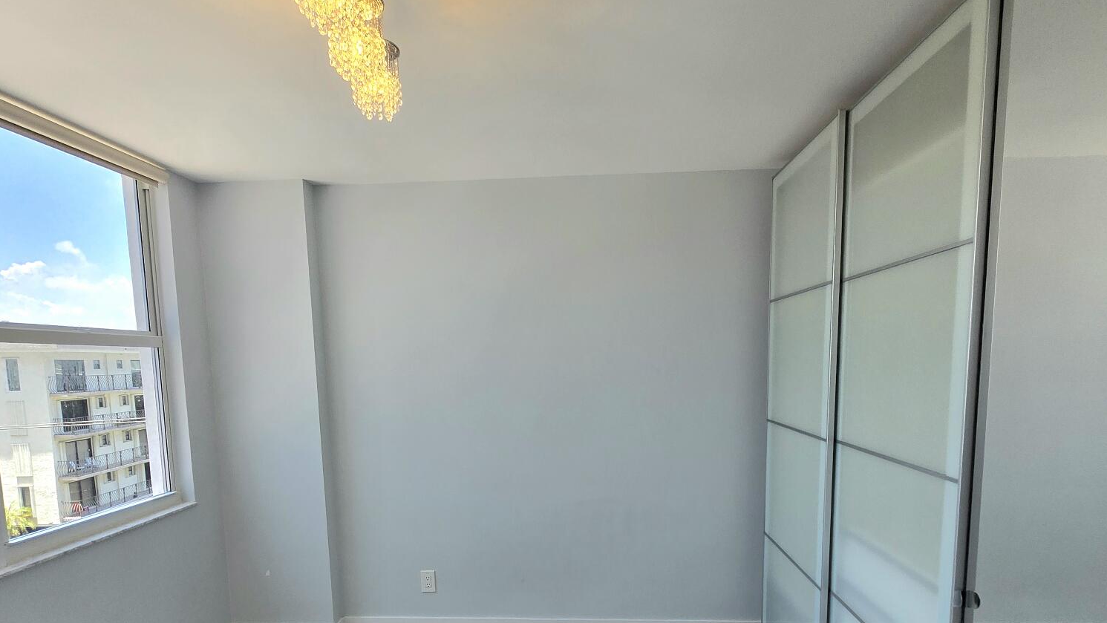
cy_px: 429
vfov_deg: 56.7
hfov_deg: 89.6
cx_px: 555
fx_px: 558
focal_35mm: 19
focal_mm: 1.7
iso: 25
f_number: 2.2
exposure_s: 1/132
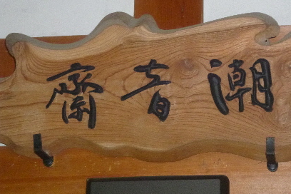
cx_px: 176
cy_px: 76
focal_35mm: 102
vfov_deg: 13.4
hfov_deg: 20.0
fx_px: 824
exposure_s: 1/30
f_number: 4.6
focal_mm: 14.3
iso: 800
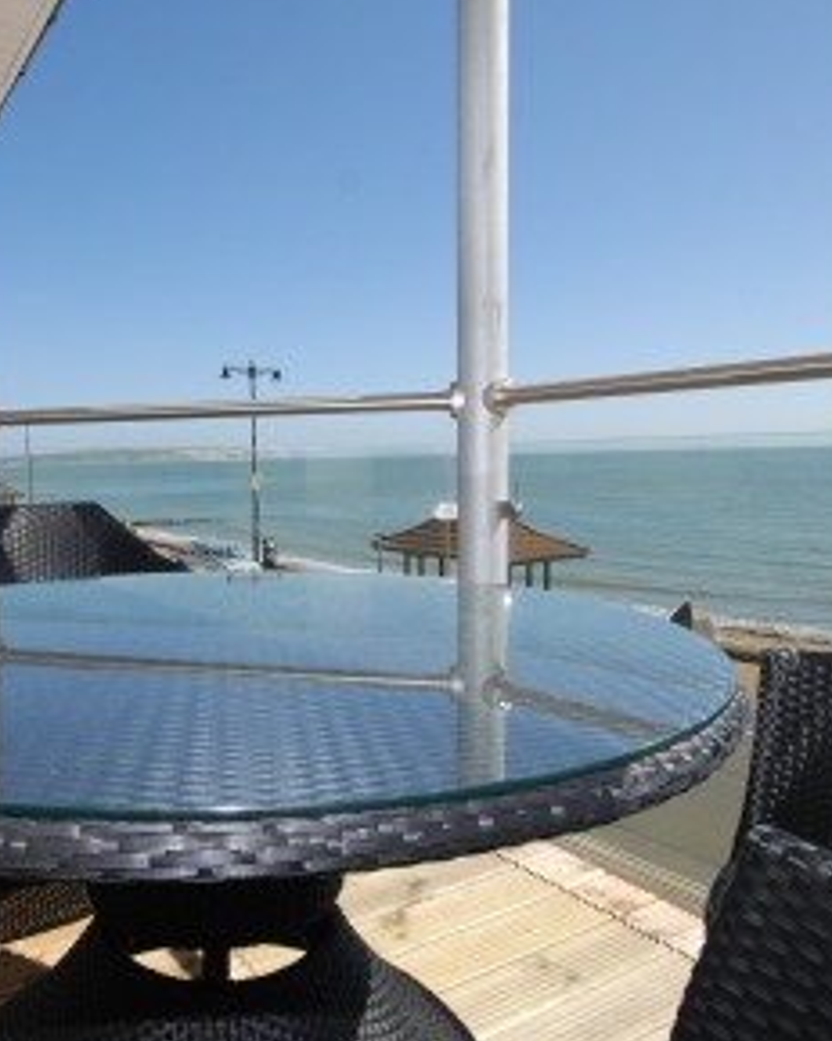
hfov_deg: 55.0
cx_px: 249
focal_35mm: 25
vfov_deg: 68.1
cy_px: 531
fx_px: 770
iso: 100
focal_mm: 10
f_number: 8
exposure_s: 1/200
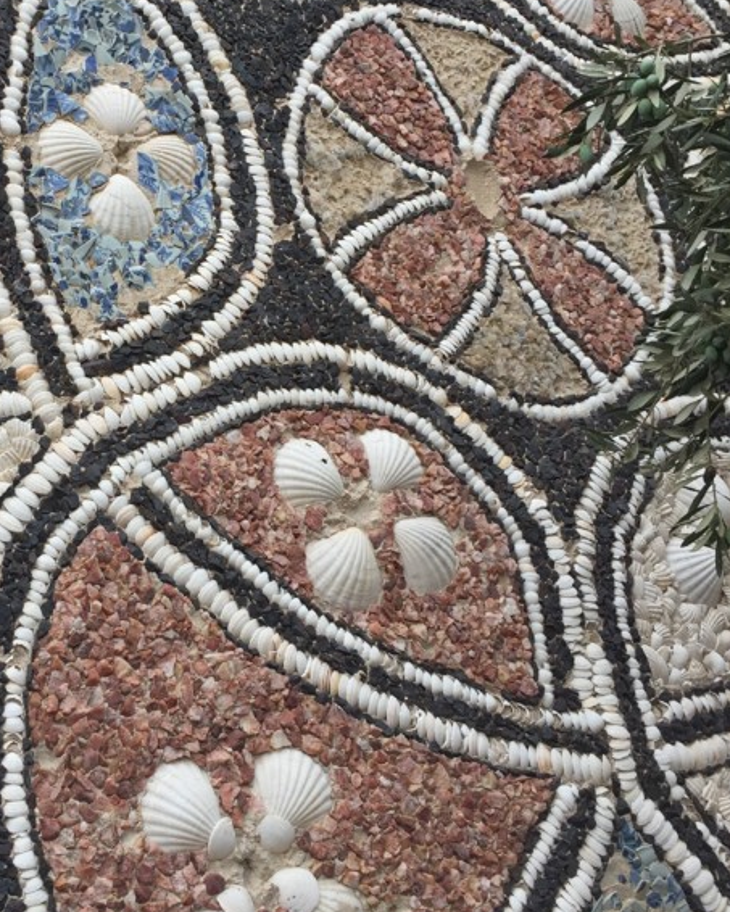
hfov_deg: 30.8
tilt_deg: +22.9
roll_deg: +4.1
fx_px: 1296
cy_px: 366
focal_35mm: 48
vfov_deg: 38.6
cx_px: 164
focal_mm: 4.15
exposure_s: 1/465
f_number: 2.2
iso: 32
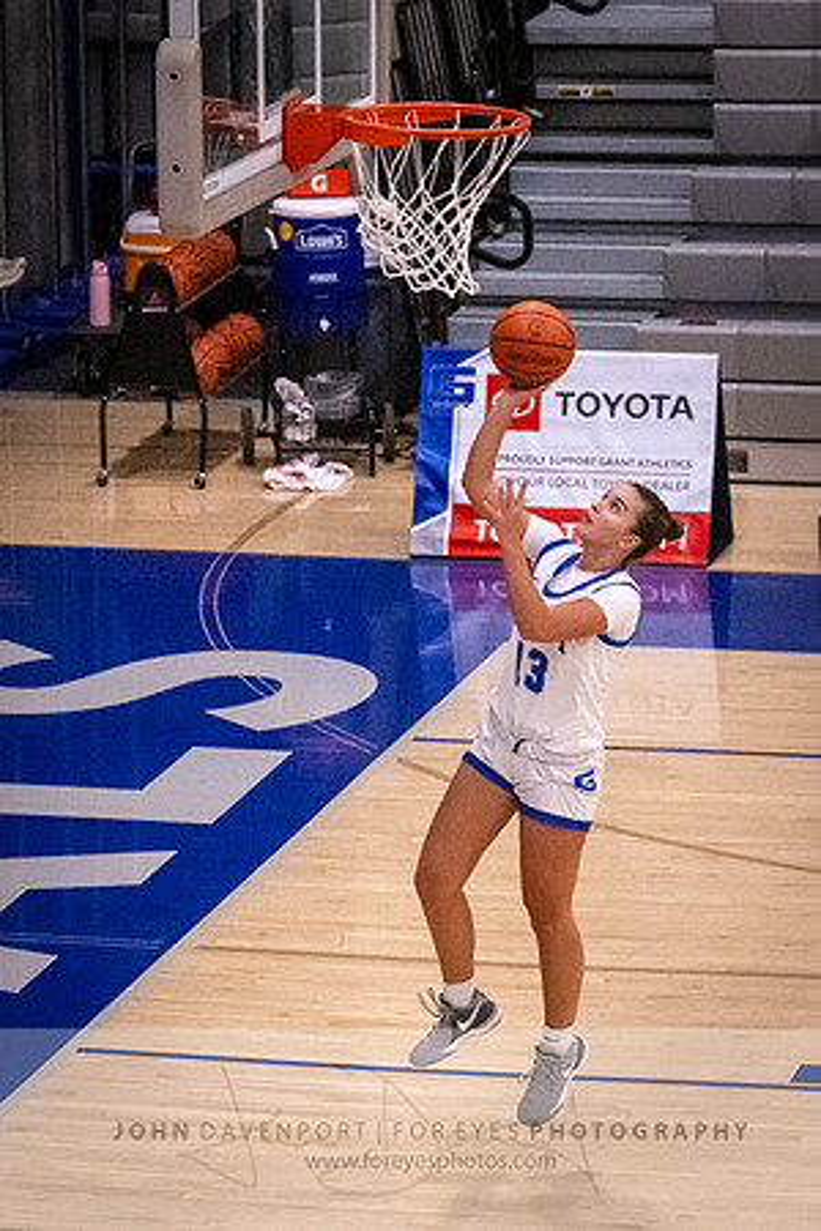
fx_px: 6627
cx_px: 394
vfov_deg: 10.6
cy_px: 651
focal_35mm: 194
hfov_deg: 7.1
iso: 18000
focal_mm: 120
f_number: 6.3
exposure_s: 1/1000
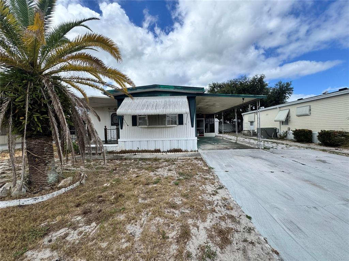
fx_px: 141
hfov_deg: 102.1
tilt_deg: -1.4
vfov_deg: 85.7
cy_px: 130
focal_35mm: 14
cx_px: 174
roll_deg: +1.6
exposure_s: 1/1395
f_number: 2.2
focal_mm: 2.22
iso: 50
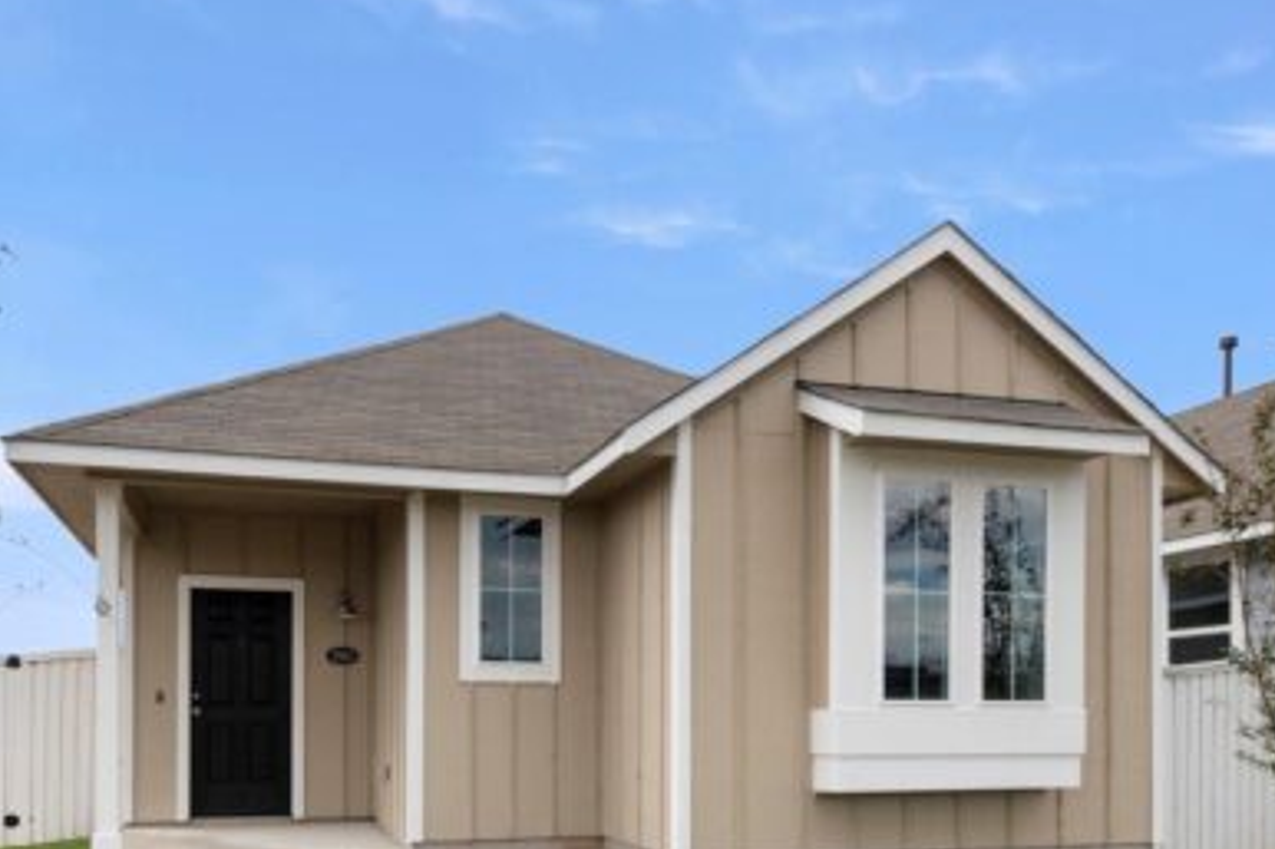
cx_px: 512
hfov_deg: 35.5
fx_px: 1982
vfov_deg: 24.0
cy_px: 621
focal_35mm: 56
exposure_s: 1/1600
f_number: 8
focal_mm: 24
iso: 400
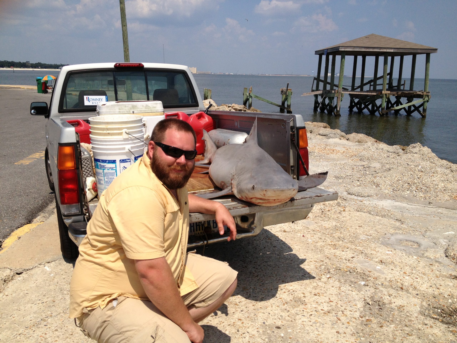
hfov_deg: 52.6
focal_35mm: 35
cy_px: 172
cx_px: 228
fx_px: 462
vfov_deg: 40.7
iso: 50
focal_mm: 4.28
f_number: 2.4
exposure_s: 1/3690
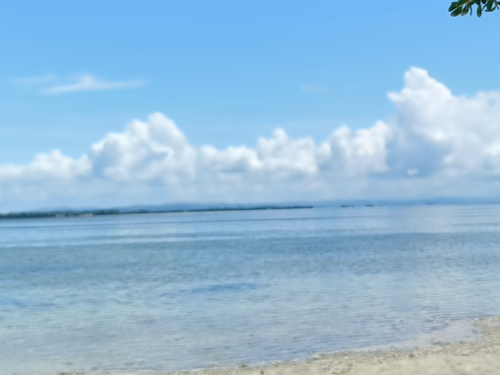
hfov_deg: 30.7
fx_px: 895
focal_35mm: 62
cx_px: 366
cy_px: 26
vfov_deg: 23.0
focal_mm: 4.7
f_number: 1.7
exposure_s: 1/637
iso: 64
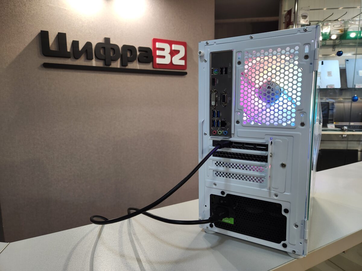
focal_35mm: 23
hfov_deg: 73.9
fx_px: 241
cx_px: 181
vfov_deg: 58.9
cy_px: 136
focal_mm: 5.4
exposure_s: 1/100
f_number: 1.8
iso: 250
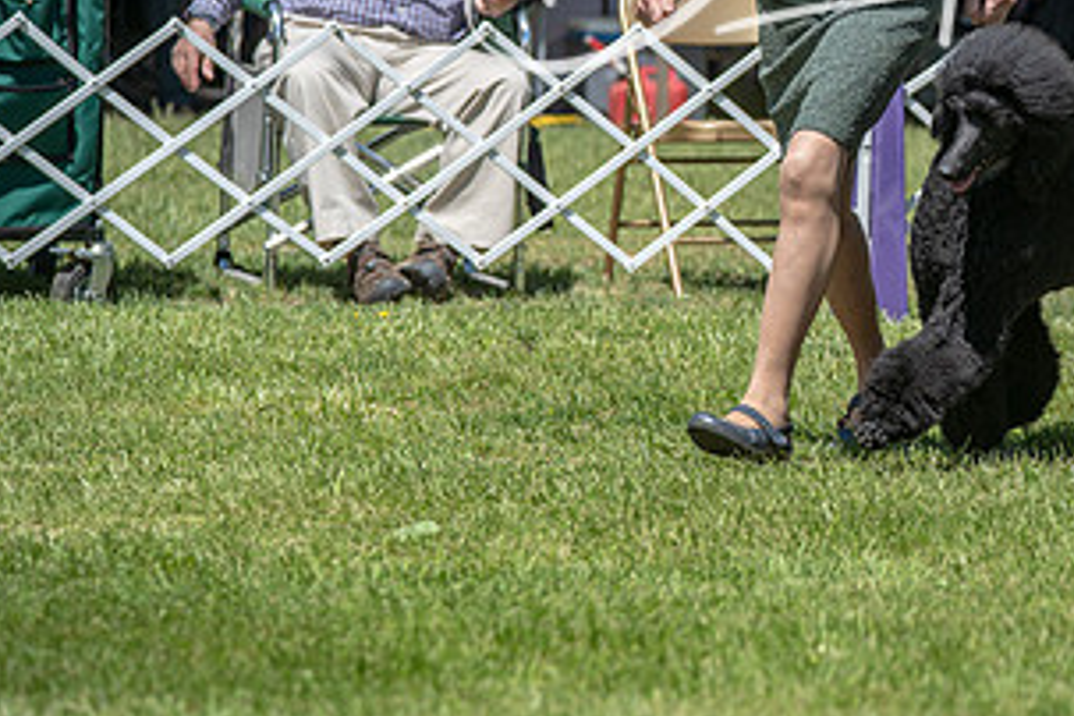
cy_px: 136
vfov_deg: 4.8
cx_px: 978
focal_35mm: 287
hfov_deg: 7.2
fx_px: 8561
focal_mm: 150
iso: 100
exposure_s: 1/400
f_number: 5
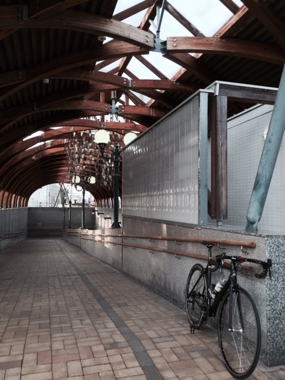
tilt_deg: +3.3
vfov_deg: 61.7
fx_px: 318
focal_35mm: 29
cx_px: 142
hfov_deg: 48.2
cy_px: 190
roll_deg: +0.0
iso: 40
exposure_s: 1/120
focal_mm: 4.15
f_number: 2.2
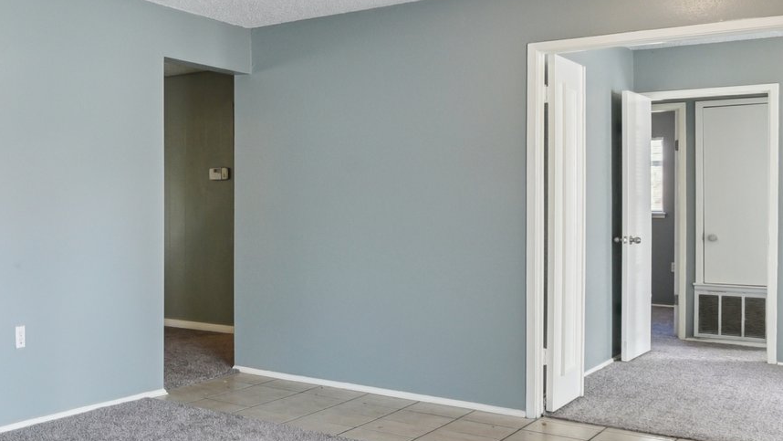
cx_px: -47
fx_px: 831
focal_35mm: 40
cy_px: 207
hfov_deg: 41.7
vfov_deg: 29.7
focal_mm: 16
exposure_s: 1/15
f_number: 8
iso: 1250
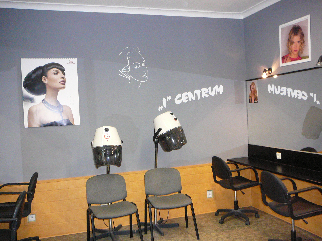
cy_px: 120
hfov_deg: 52.6
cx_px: 161
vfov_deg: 40.7
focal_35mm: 35
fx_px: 326
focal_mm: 5.2
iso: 400
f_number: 2.8
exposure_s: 1/30
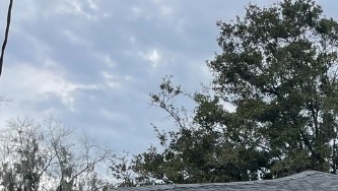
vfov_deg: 12.8
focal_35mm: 87
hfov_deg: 22.7
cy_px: 334
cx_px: 396
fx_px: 780
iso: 32
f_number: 1.6
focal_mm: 4.2
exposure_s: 1/1667
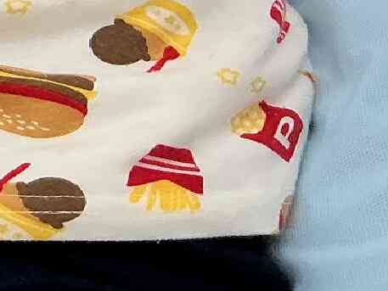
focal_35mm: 128
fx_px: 1435
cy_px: -350
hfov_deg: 13.8
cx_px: -299
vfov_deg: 10.4
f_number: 1.8
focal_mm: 3
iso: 25
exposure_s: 1/165
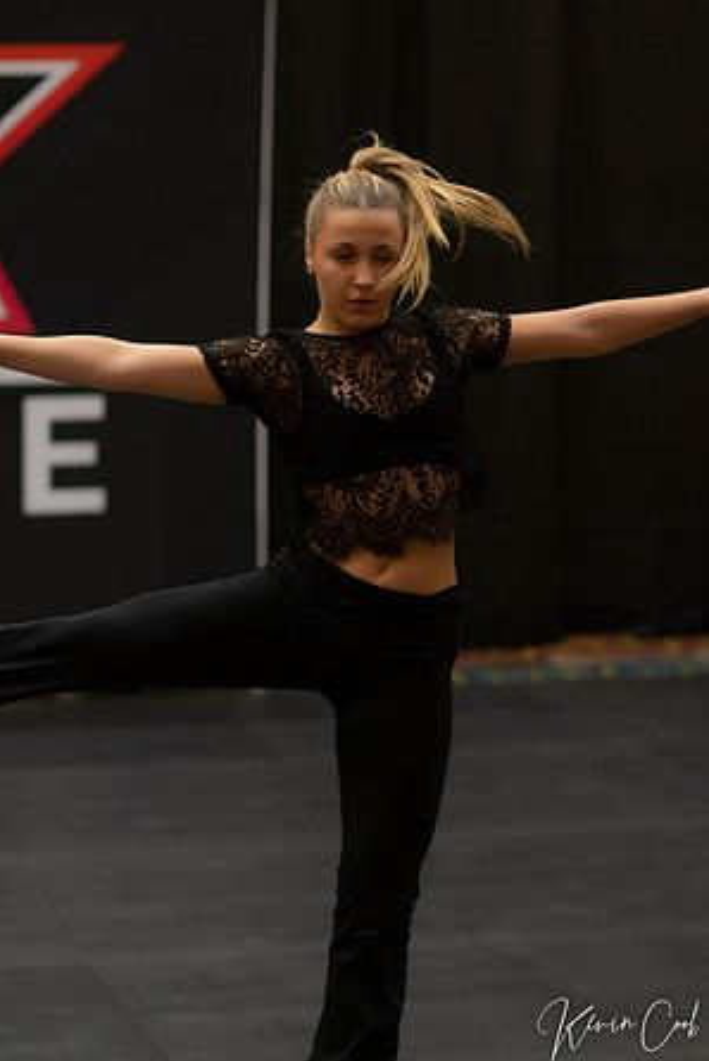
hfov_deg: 10.7
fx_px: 3775
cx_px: 354
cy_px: 530
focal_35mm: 128
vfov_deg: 16.0
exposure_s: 1/640
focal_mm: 85
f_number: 2
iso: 1250
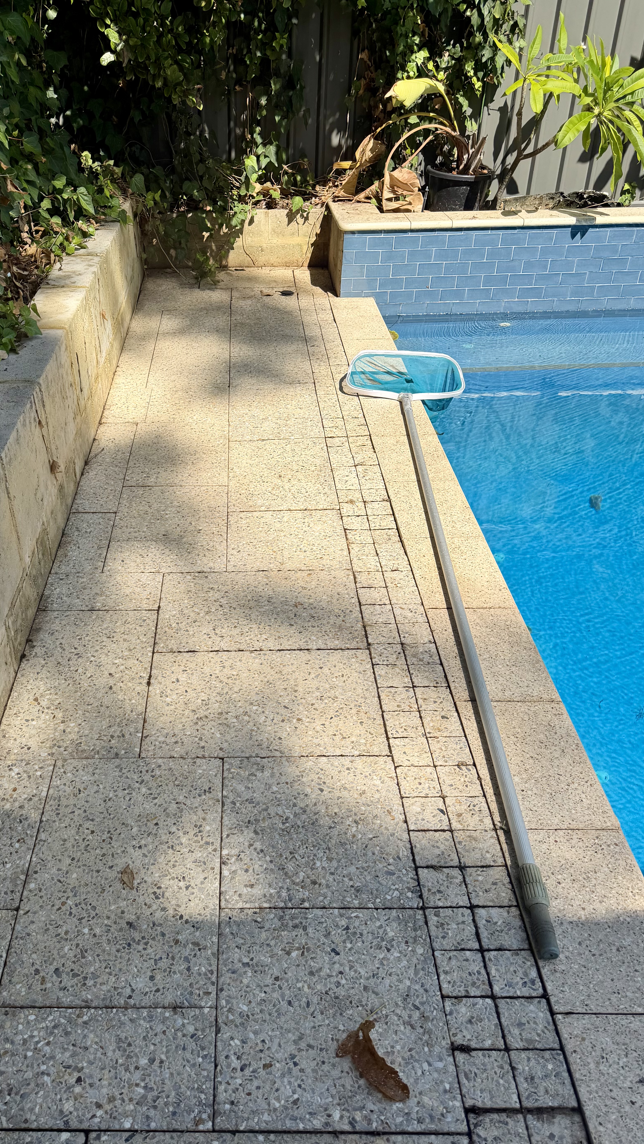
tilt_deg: -38.7
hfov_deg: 42.3
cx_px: 214
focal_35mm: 27
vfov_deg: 69.8
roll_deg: +3.7
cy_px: 590
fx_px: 820
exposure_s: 1/3425
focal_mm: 6.76
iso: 80
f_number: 1.78
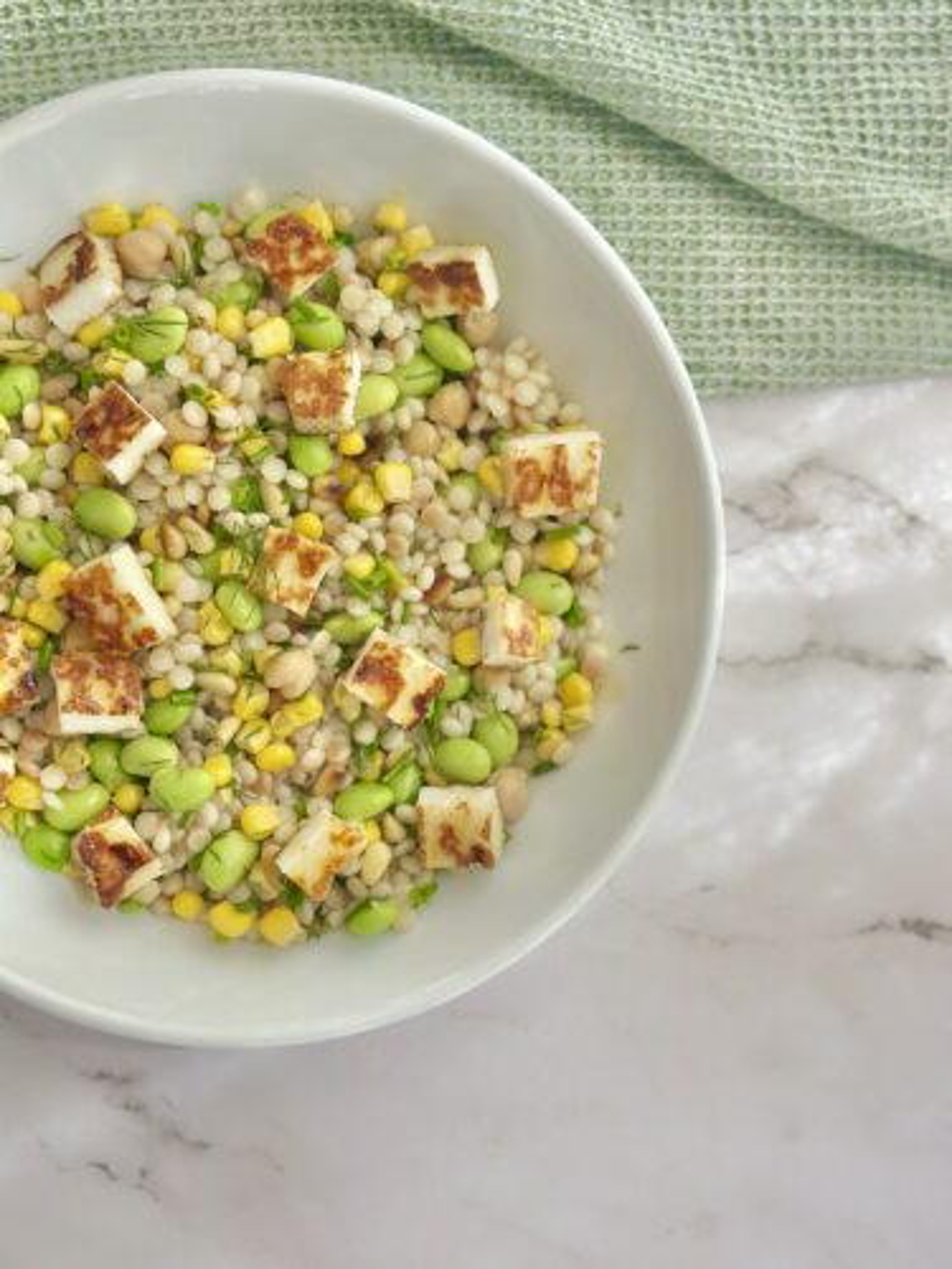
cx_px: 476
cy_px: 634
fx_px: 1760
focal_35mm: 48
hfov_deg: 30.3
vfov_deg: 39.7
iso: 80
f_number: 1.78
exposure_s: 1/1289
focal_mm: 6.86
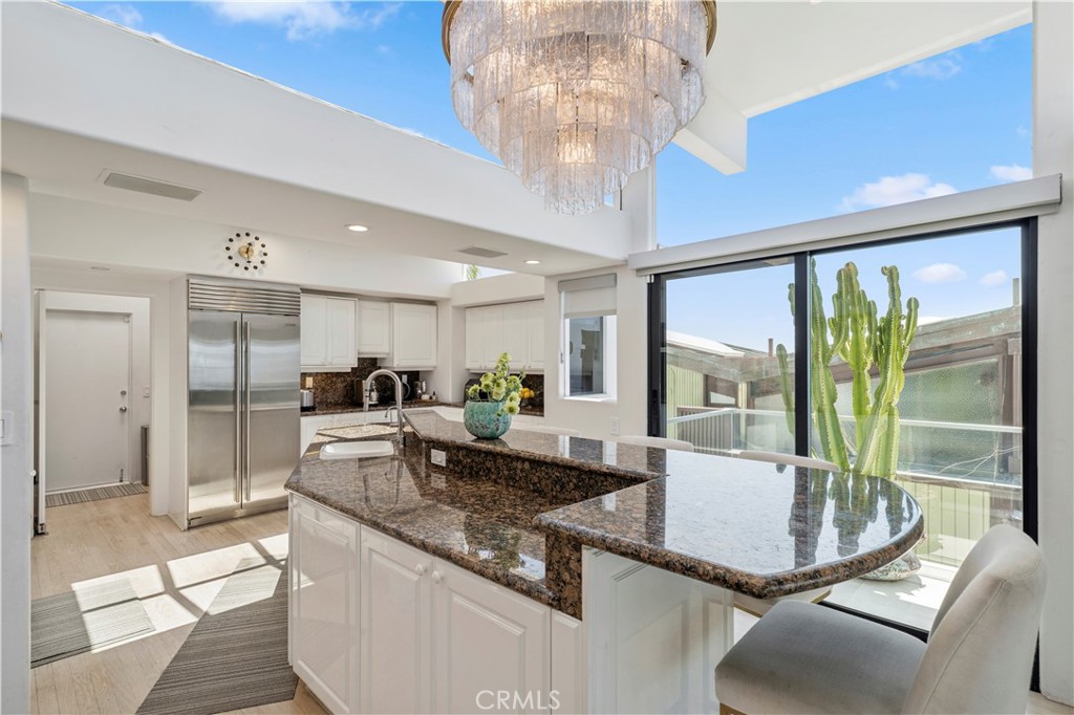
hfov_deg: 93.3
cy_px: 358
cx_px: 537
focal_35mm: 17
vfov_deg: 70.4
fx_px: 507
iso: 160
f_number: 9
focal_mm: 17
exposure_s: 1/100
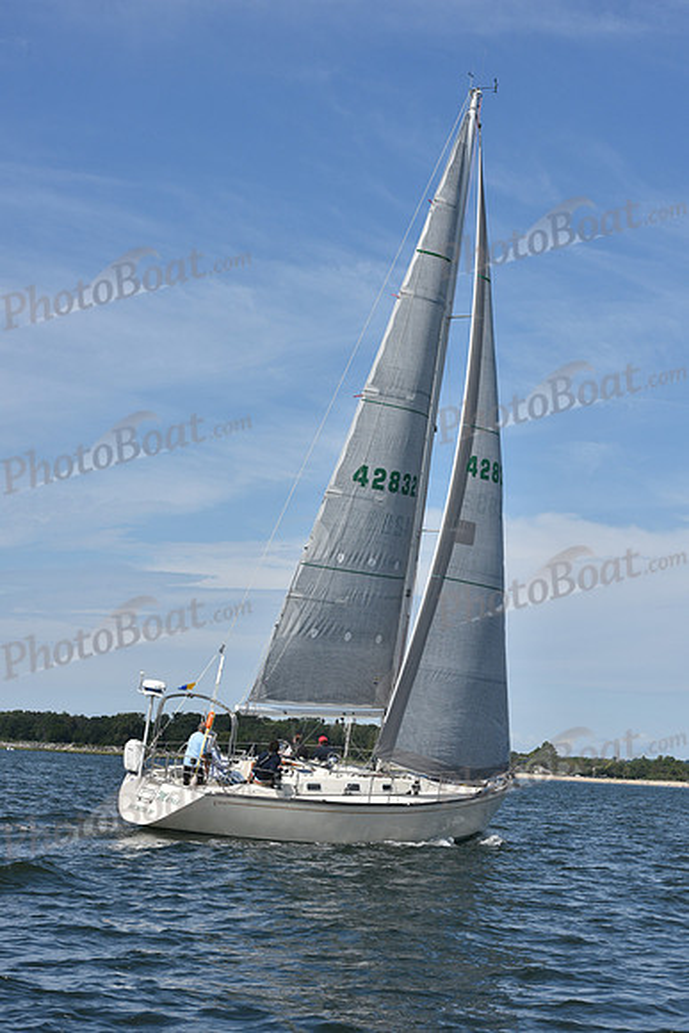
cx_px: 344
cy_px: 516
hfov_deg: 19.5
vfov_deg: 28.8
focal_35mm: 70
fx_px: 2008
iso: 320
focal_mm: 70
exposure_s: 1/1000
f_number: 11
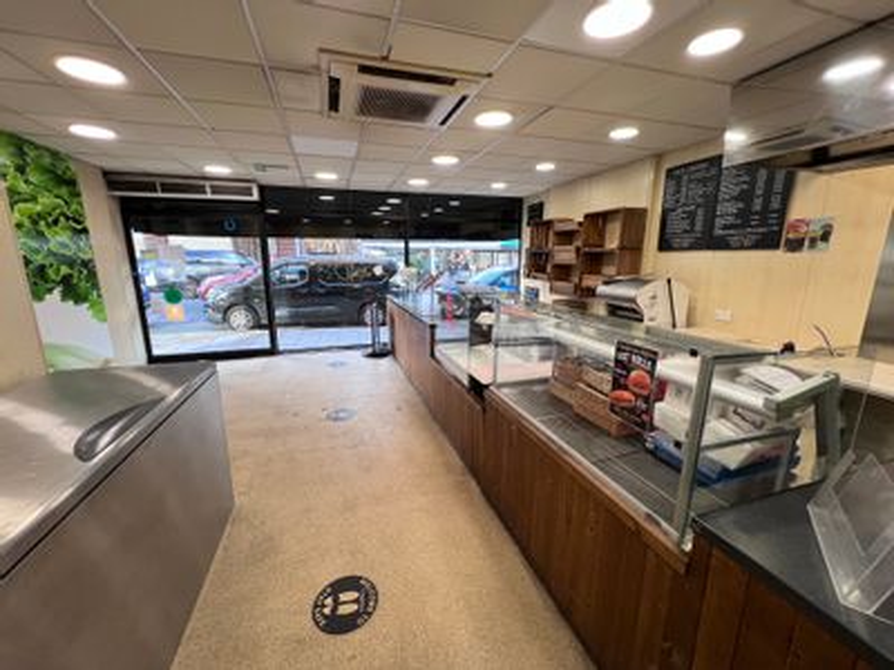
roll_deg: +0.4
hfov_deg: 106.2
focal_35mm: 13
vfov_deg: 89.9
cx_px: 447
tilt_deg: -12.6
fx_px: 336
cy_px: 335
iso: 80
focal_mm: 1.57
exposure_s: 1/100
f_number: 1.8
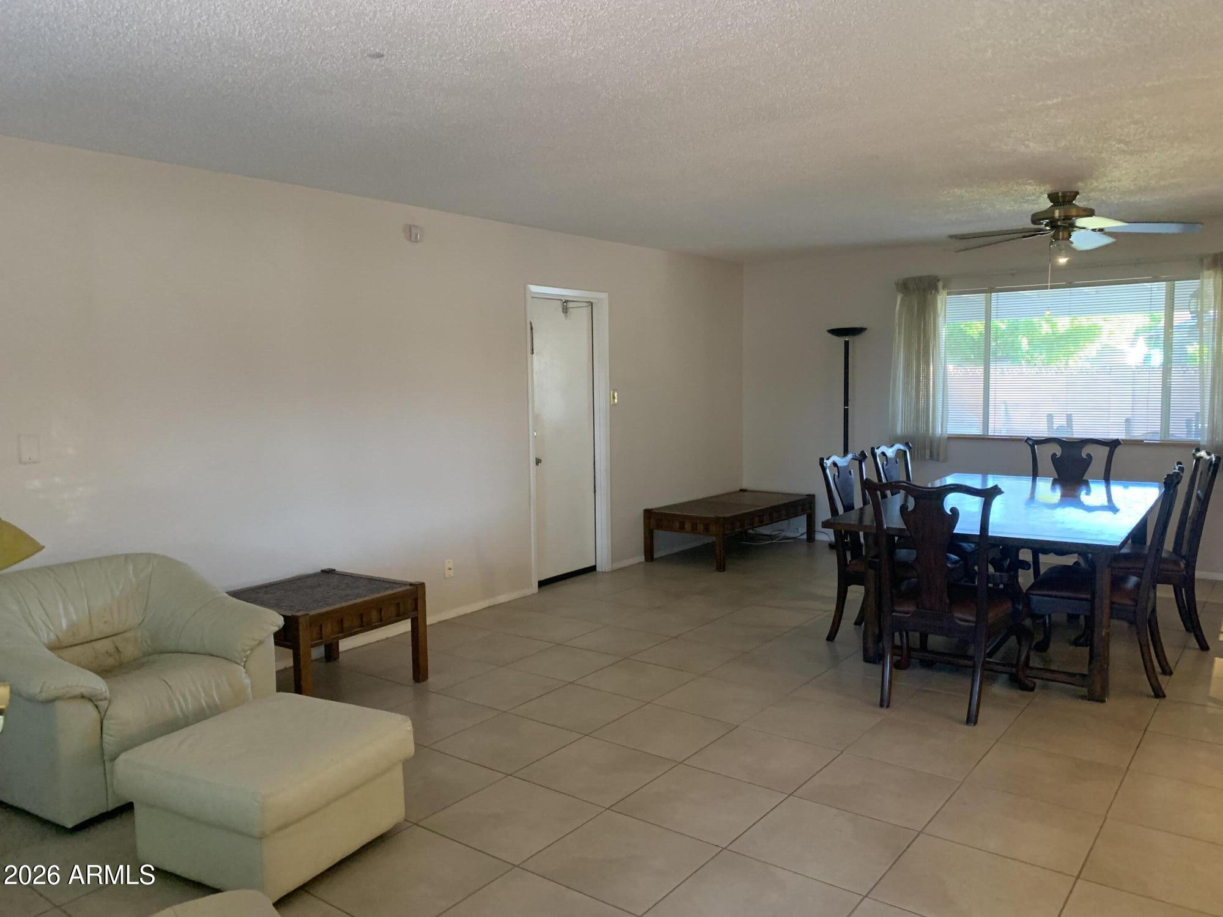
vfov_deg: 53.1
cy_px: 458
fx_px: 919
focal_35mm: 26
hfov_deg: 67.3
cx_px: 612
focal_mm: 4.25
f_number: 1.8
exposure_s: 1/60
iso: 320
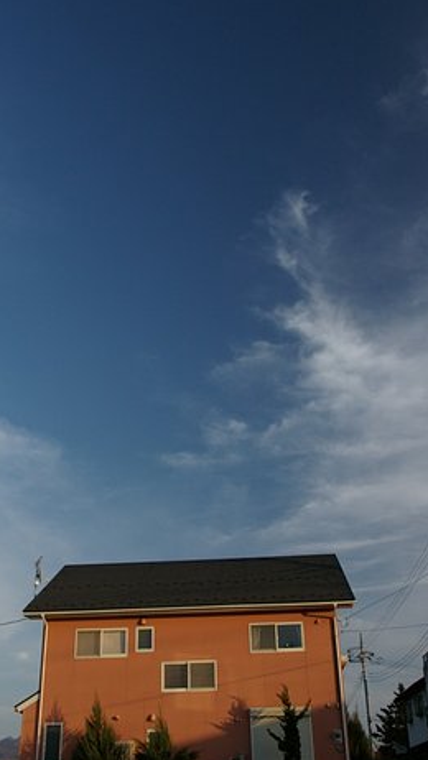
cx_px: 213
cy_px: 385
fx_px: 738
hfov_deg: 32.4
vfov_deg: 54.5
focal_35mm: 37
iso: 400
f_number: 9.5
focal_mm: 21
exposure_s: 1/90
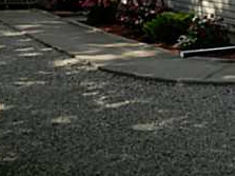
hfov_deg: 19.4
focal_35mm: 97
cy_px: -113
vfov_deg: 14.0
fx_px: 658
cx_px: 256
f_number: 3.2
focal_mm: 4.7
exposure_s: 1/873
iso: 64
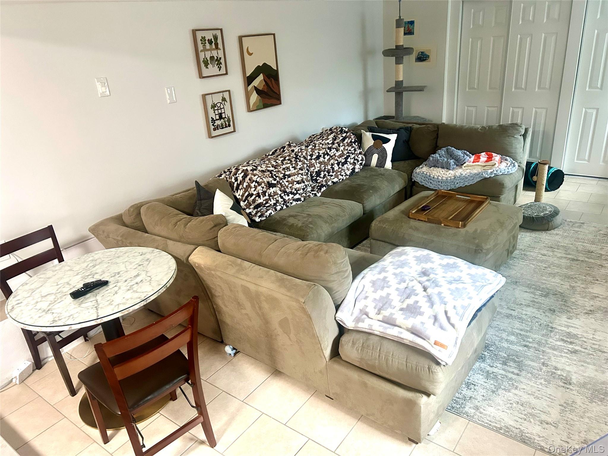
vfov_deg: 53.1
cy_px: 228
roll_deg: +5.3
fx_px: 457
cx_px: 304
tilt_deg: -23.3
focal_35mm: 26
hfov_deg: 67.3
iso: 400
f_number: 1.5
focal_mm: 5.7
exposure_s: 1/60
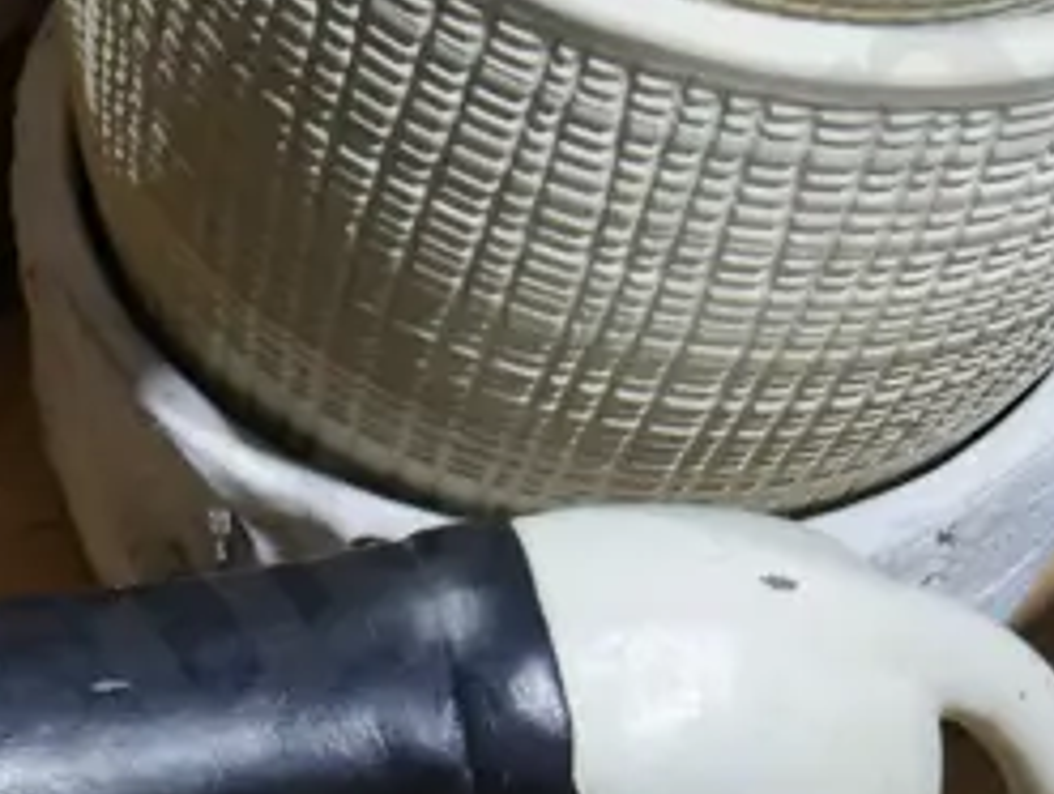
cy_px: 621
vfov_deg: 12.8
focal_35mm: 116
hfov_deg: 16.8
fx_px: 3537
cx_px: 243
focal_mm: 14
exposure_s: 1/80
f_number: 3.5
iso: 200
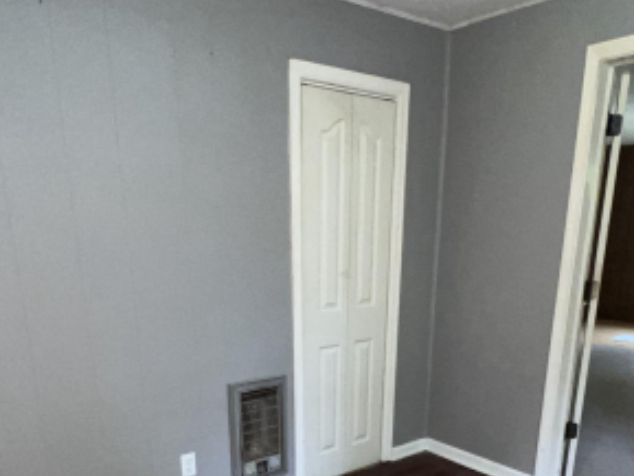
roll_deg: +0.2
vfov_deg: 43.3
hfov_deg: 59.9
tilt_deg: -19.0
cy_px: 417
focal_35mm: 30
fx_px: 550
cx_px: 330
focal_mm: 1.57
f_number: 1.8
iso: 250
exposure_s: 1/60
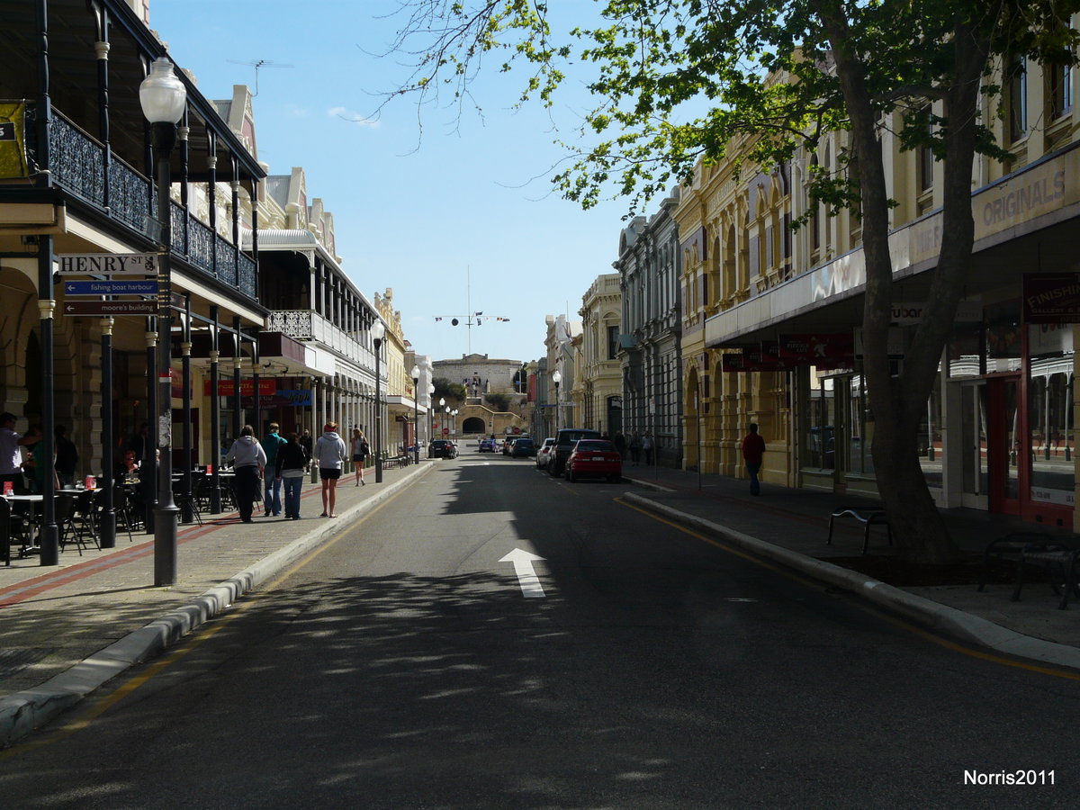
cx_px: 540
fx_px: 1498
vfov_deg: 30.3
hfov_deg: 39.7
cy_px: 405
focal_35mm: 48
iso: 100
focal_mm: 7.9
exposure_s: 1/200
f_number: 5.6
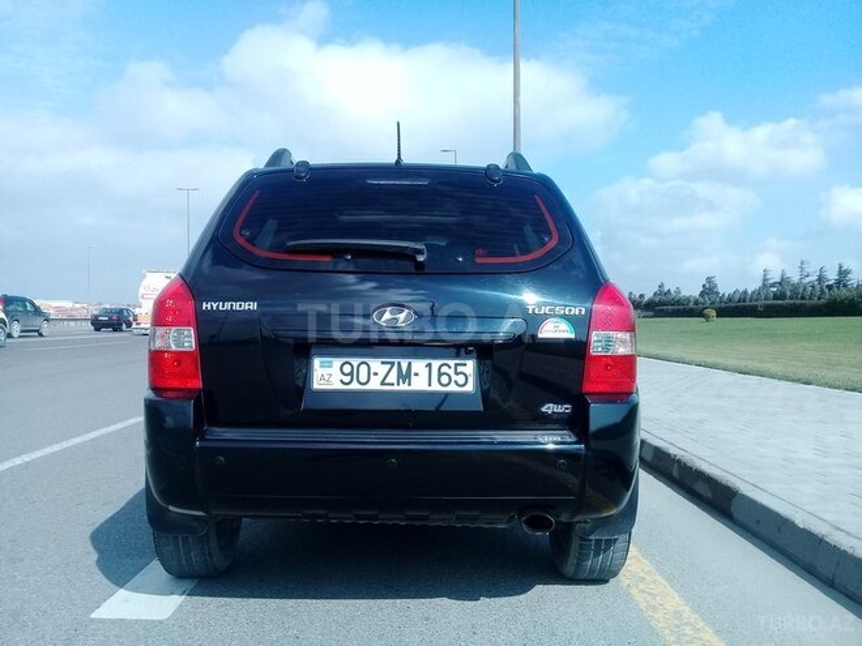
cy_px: 323
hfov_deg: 58.4
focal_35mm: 31
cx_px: 431
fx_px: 772
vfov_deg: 45.4
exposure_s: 1/1241
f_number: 2.2
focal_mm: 3.3
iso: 64
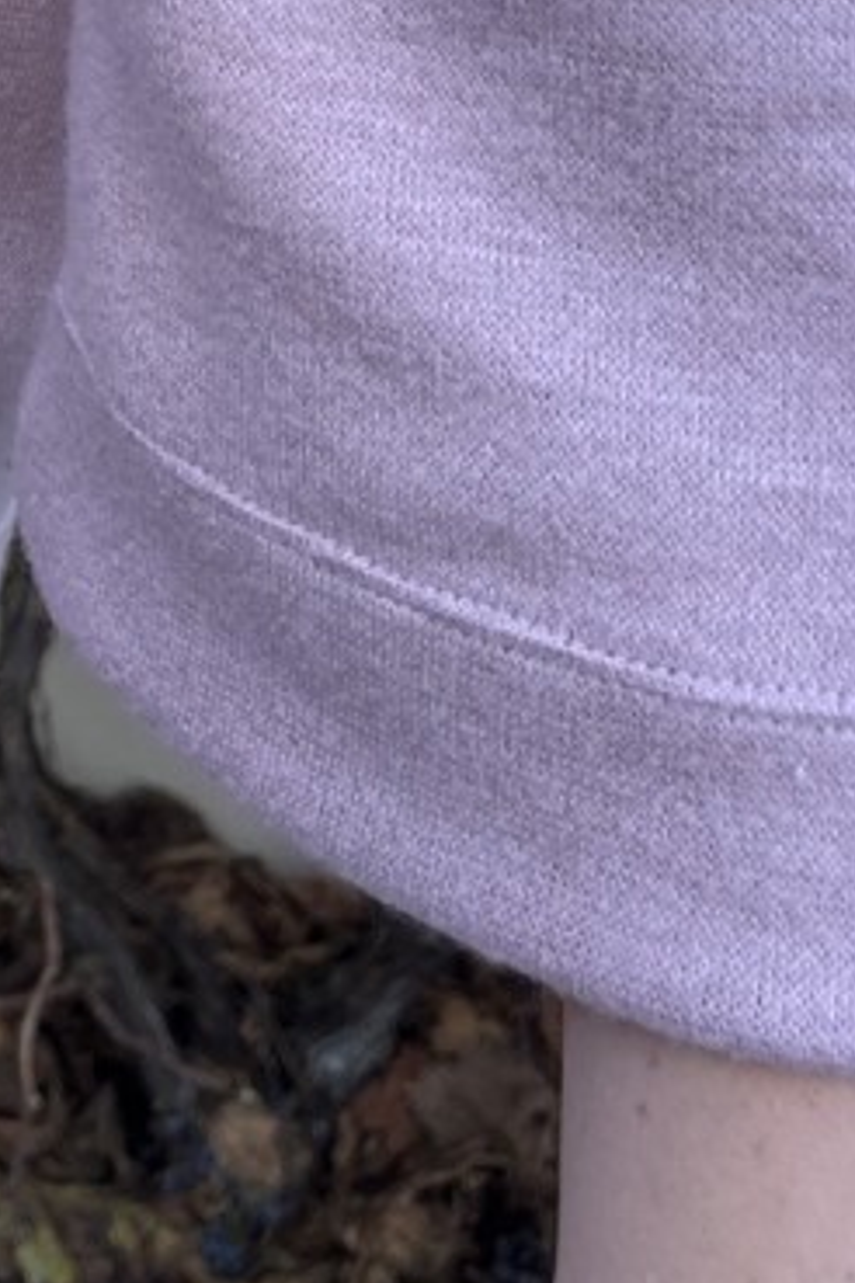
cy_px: -7
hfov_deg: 14.0
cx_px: -626
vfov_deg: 22.2
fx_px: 3135
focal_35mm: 88
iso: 50
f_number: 1.6
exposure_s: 1/569
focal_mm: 5.1
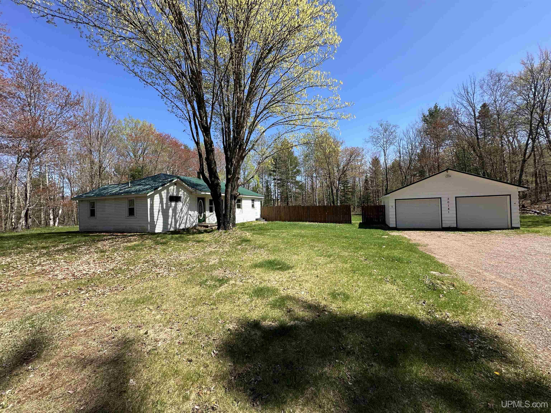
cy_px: 206
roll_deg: +1.2
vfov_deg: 85.7
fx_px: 223
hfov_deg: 102.1
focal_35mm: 14
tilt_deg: +0.3
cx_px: 276
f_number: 2.2
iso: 50
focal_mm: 2.22
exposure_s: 1/1092
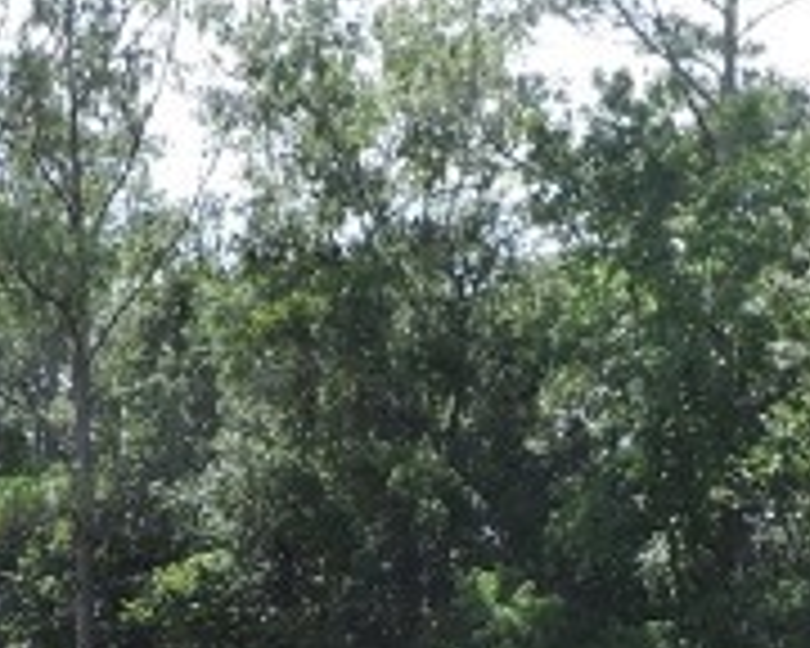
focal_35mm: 133
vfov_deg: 11.2
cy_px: 922
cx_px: 356
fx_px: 3188
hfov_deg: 14.5
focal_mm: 4.3
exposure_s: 1/640
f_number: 3
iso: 100
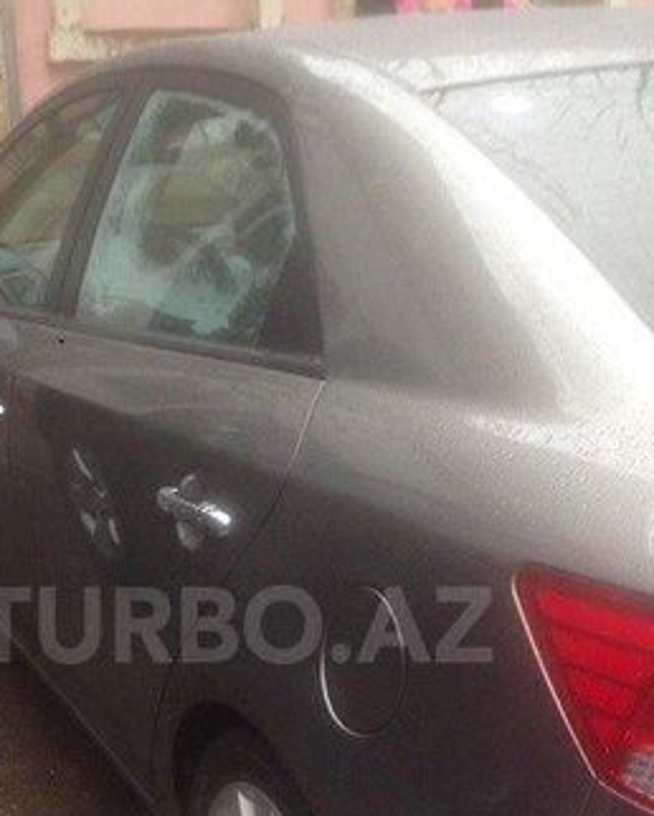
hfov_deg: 23.1
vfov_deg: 28.2
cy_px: 625
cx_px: 233
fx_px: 1595
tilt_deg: -17.6
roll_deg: +2.0
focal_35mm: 66
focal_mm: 4.12
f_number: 2.4
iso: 50
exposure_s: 1/40
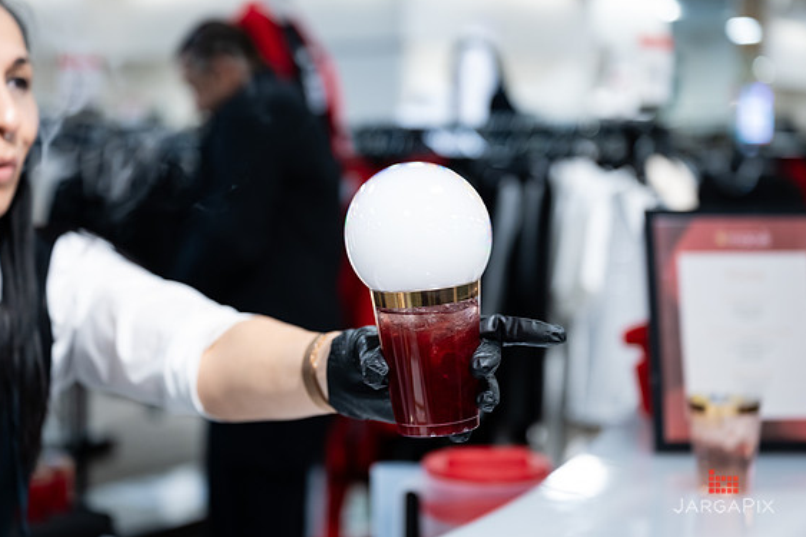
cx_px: 395
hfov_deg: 31.9
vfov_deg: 21.6
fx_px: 1410
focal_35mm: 63
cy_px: 267
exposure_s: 1/125
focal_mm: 60
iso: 1000
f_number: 3.2
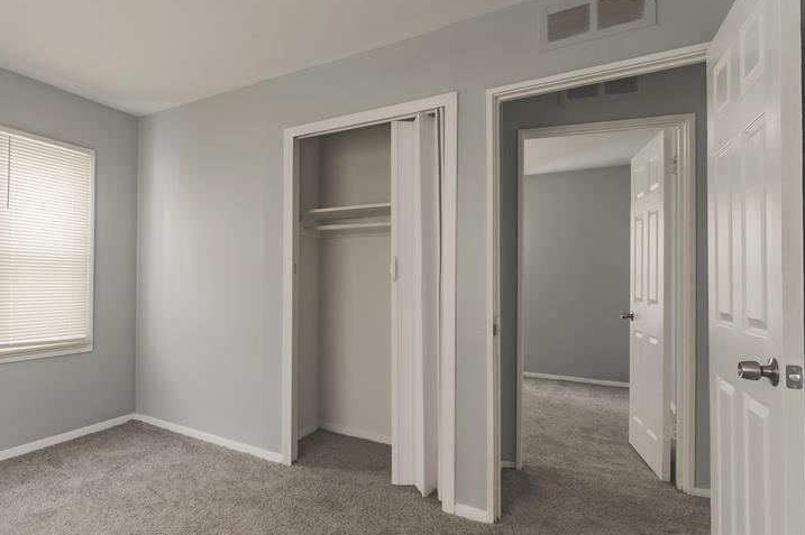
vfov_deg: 61.9
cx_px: 243
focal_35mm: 20
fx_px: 447
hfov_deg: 80.0
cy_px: 270
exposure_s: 1/5
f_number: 18
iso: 250
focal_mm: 14
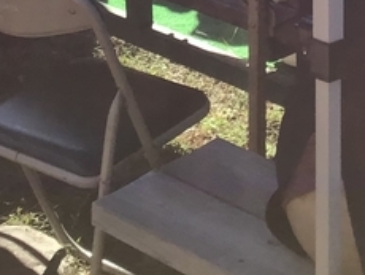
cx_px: 251
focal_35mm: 138
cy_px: -324
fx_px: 1457
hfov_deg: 14.3
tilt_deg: -6.8
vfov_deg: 9.8
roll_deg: +0.3
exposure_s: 1/547
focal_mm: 3.3
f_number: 2.4
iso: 25
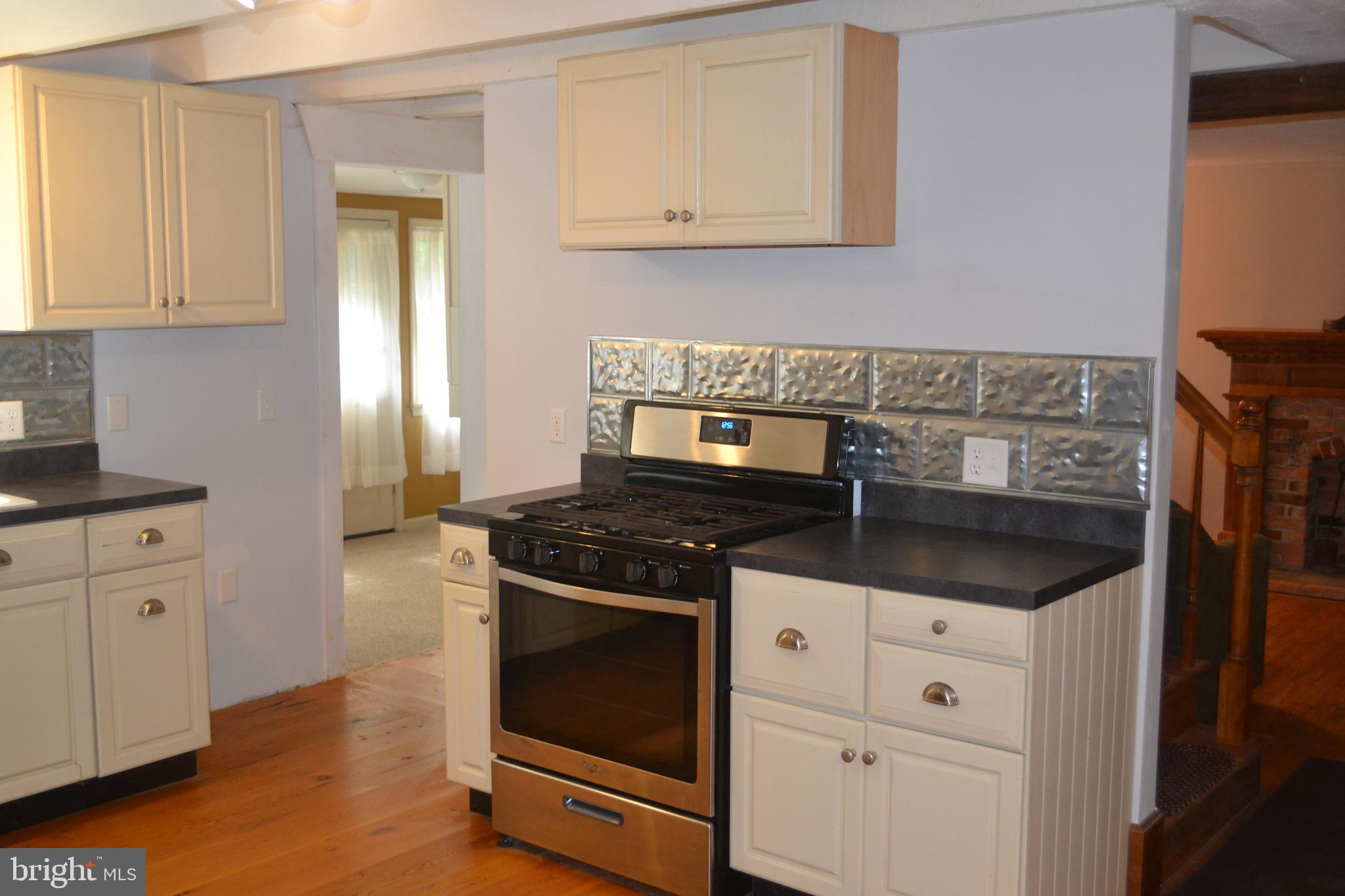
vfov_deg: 36.9
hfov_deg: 53.1
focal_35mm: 36
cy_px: 448
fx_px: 1345
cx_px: 672
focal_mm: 24
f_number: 4
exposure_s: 1/60
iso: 900
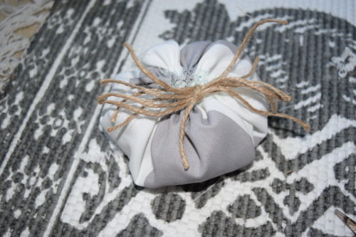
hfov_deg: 47.9
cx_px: 178
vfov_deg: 33.0
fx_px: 400
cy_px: 118
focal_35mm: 40
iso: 800
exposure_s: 1/40
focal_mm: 27
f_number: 4.5
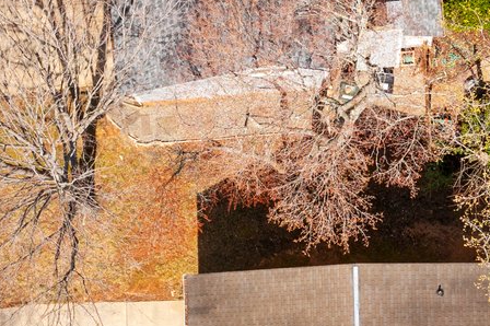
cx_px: 418
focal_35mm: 128
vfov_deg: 10.5
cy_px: 379
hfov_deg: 15.9
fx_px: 1741
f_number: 5.6
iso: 100
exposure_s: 1/400
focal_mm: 10.26
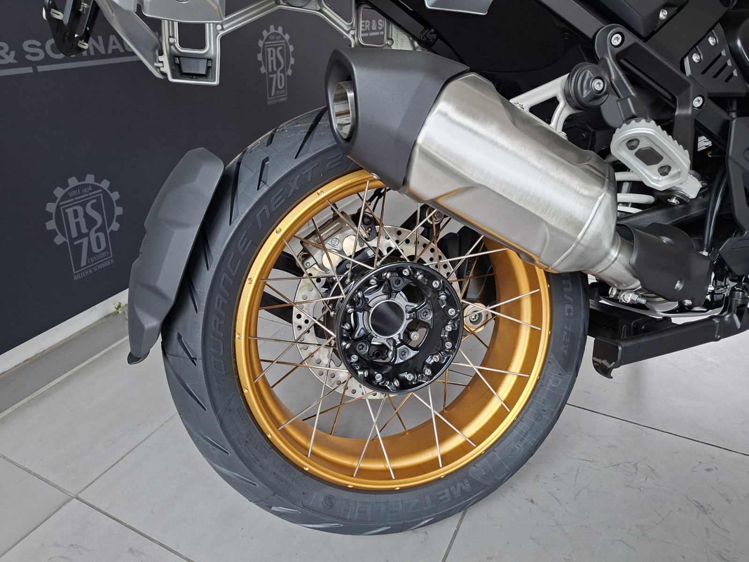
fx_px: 498
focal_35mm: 23
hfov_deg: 73.9
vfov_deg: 58.9
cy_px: 281
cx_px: 374
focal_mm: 5.54
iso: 250
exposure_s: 1/120
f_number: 1.8
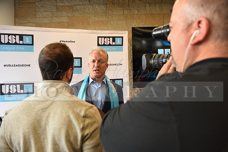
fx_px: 184
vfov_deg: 45.0
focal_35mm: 29
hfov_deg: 63.6
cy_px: 76
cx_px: 114
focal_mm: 29
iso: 400
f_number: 3.2
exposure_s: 1/60
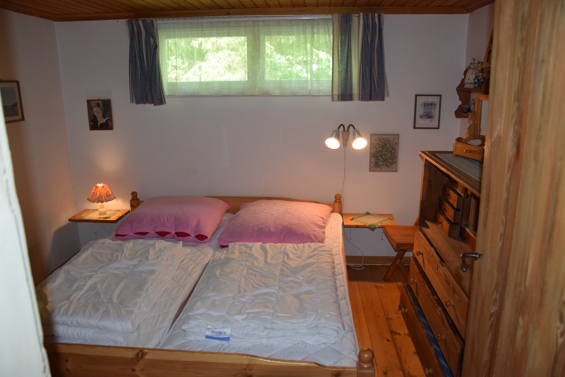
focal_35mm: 27
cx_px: 282
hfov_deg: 67.4
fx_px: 424
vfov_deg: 47.9
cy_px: 188
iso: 800
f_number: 4
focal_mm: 18
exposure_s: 1/60
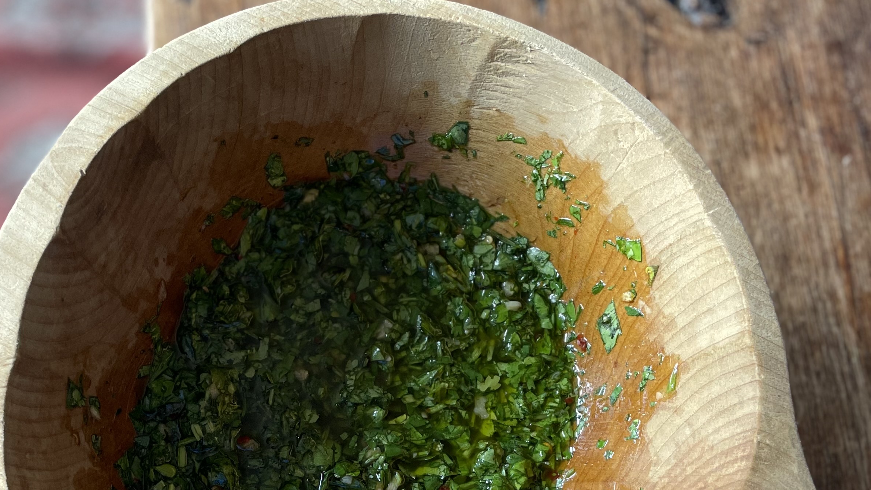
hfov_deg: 41.7
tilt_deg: -75.7
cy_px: 454
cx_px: 226
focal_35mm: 48
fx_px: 1109
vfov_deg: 24.1
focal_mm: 4.2
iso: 125
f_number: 1.6
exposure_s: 1/86
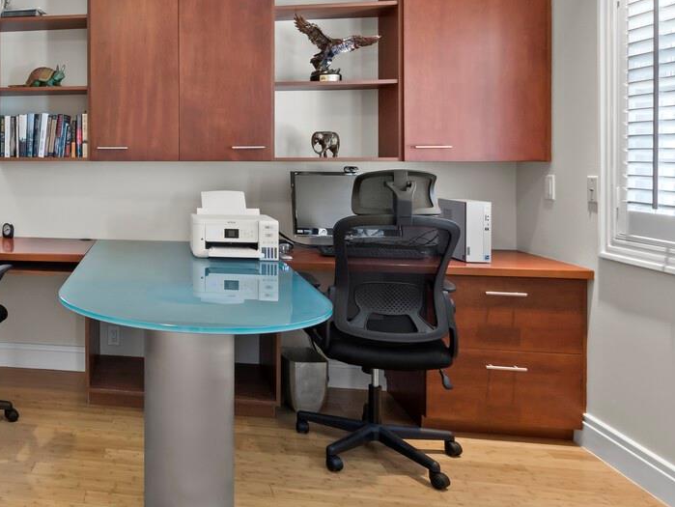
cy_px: 160
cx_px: 22
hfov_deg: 48.3
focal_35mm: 32
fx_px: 624
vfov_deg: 43.4
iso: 400
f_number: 7.1
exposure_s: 1/1.67
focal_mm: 7
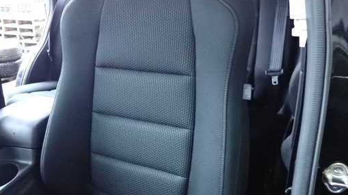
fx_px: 295
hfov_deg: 60.7
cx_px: 145
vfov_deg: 36.6
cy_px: 108
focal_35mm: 32
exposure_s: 1/125
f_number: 2
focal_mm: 4.5
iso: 2500
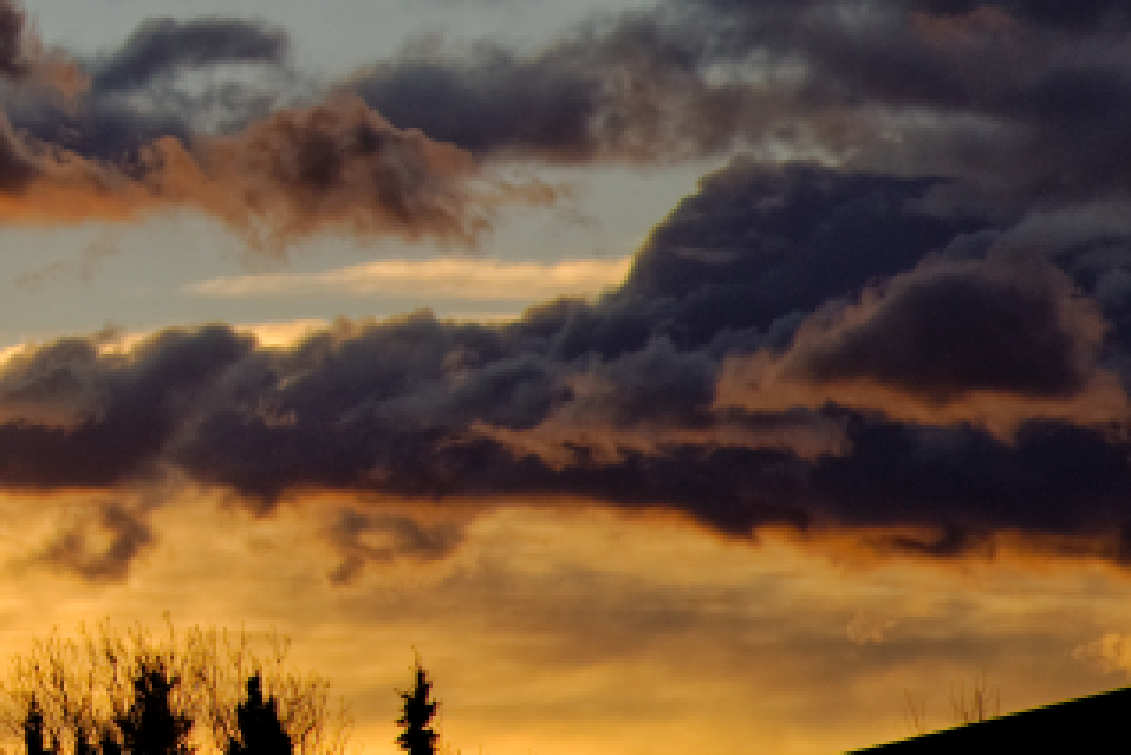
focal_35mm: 507
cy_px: -195
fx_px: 15935
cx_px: -546
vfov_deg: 2.7
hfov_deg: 4.0
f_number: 8
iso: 220
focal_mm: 135
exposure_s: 1/400
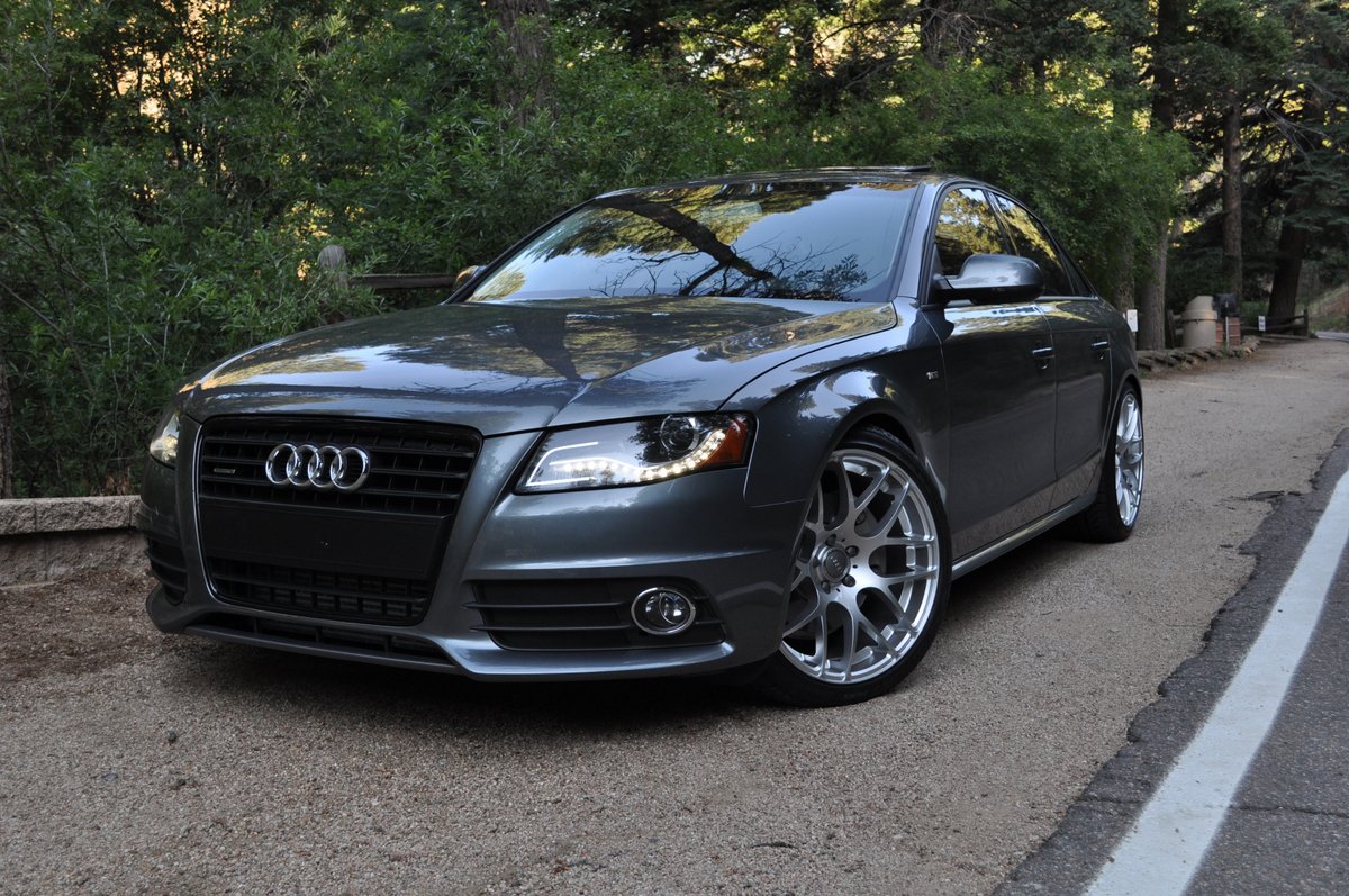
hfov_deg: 49.6
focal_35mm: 39
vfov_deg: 34.1
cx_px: 674
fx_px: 1460
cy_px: 448
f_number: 5.6
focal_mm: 26
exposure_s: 1/125
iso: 320
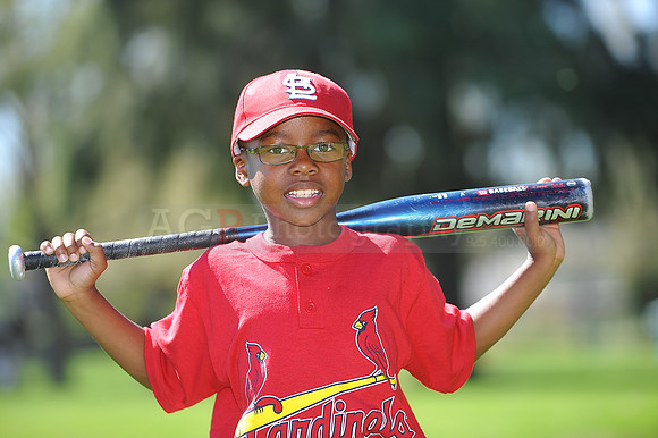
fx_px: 3653
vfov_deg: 6.9
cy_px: 219
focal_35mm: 200
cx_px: 329
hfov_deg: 10.3
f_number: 4.5
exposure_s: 1/400
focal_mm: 200
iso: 200
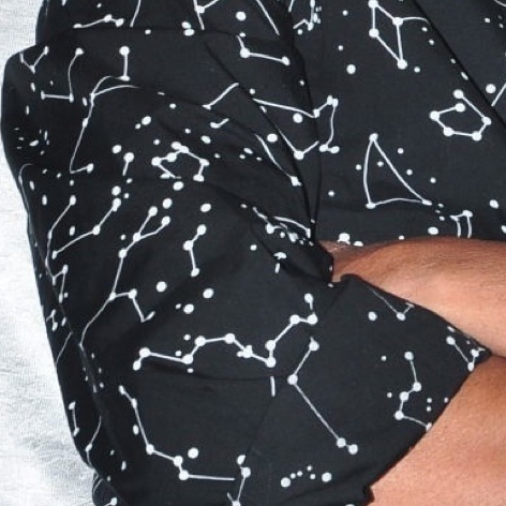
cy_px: 114
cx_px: 515
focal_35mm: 555
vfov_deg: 3.2
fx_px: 9175
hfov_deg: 3.2
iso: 400
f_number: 10
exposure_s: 1/125
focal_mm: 105
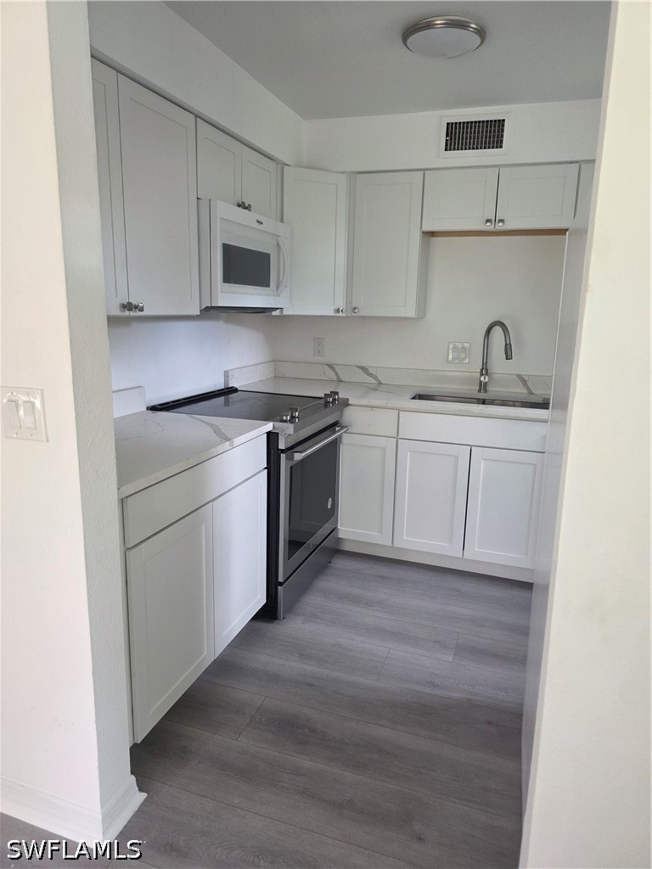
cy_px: 434
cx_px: 326
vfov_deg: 73.9
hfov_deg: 58.9
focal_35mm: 23
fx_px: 578
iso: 320
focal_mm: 6.3
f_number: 1.7
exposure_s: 1/120
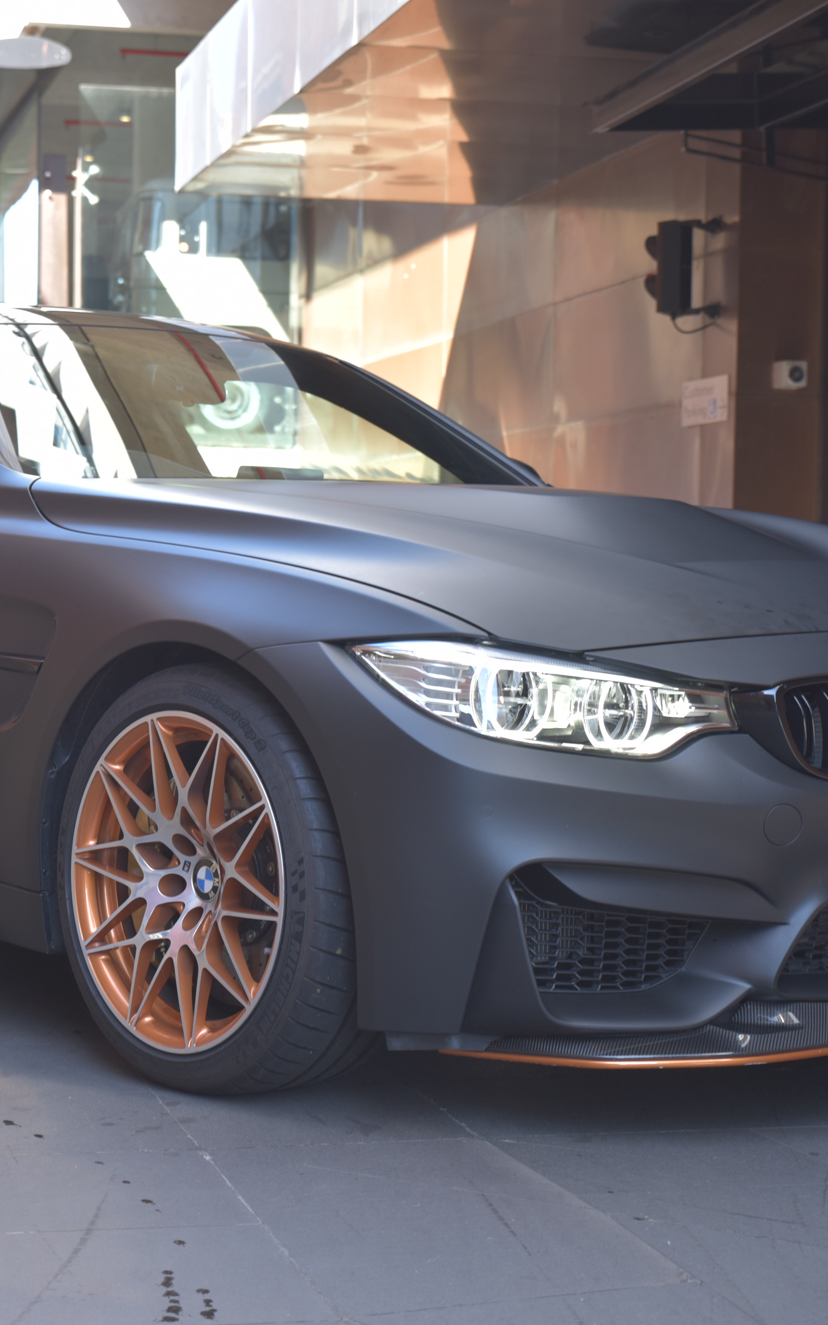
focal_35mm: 71
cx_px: 248
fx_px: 2564
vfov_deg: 29.0
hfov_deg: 18.3
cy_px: 656
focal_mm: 46
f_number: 4
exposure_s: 1/100
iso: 200
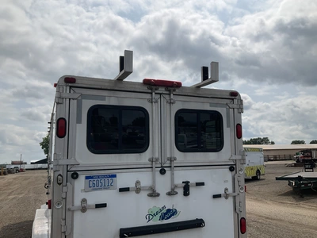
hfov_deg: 61.7
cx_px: 158
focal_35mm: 29
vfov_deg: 48.2
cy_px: 119
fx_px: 266
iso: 25
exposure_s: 1/4405
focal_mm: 3
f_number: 1.8
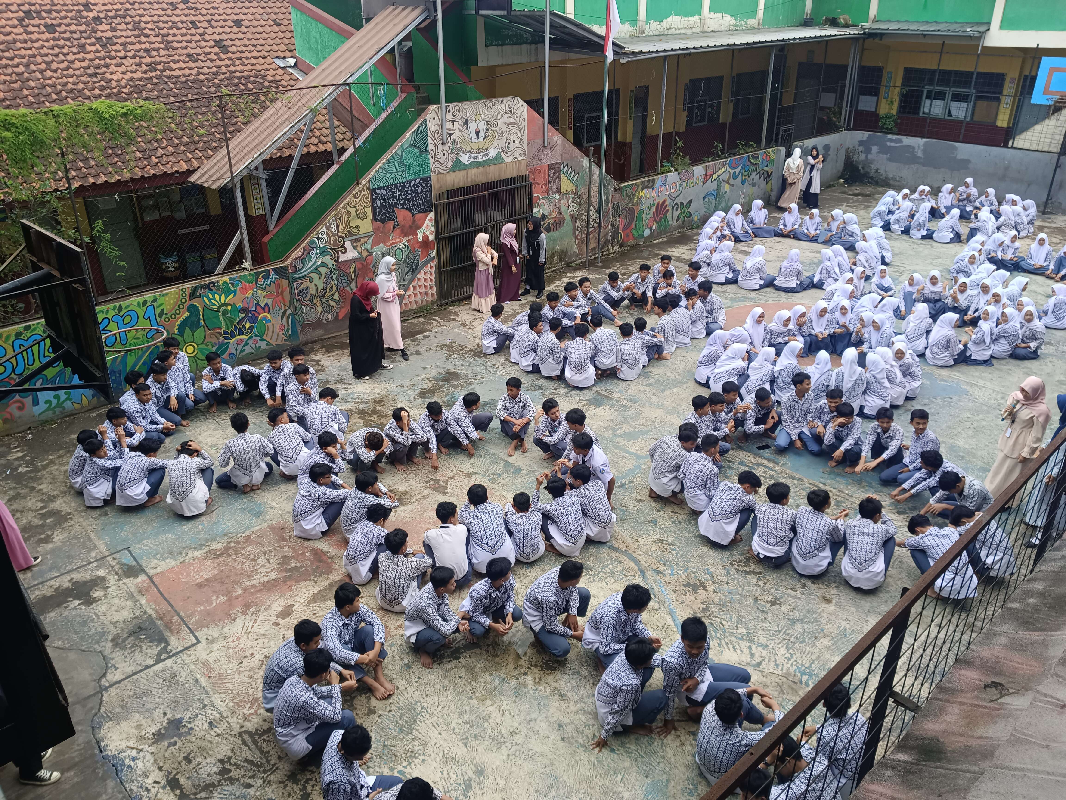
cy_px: 400
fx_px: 770
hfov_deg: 69.4
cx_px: 533
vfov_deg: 54.9
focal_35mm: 25
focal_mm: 4.84
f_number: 1.79
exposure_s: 1/291
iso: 101
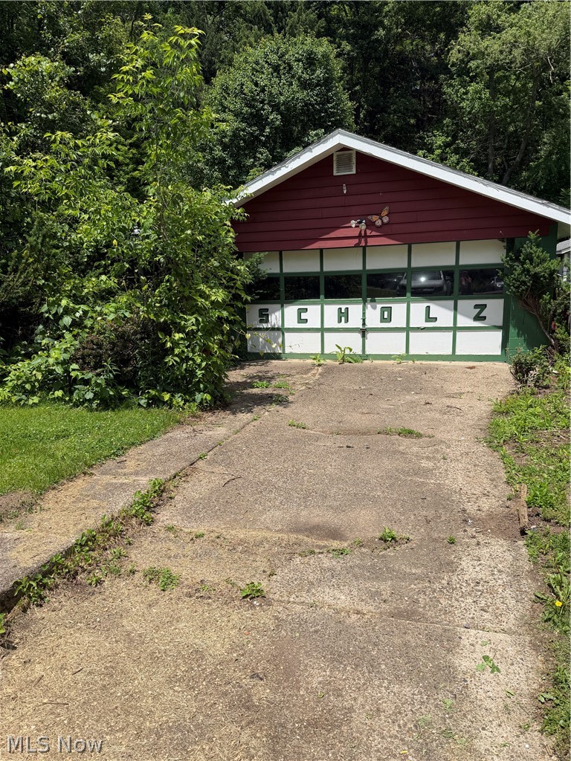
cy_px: 380
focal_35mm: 24
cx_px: 286
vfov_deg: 71.6
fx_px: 528
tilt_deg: -9.4
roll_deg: +2.2
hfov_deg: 56.8
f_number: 1.78
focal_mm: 6.76
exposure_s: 1/4975
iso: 80
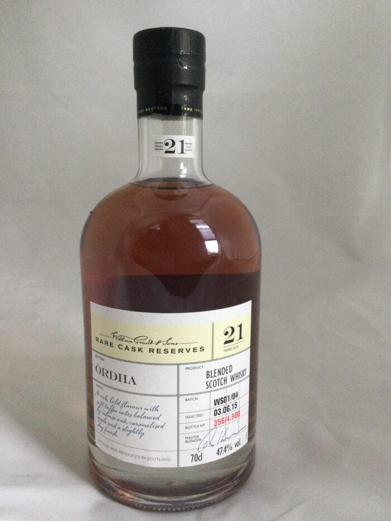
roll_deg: +0.1
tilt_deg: -11.9
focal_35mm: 31
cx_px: 196
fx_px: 467
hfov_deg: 45.5
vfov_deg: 58.3
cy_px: 260
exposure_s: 1/33
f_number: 2.4
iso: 160
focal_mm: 3.3
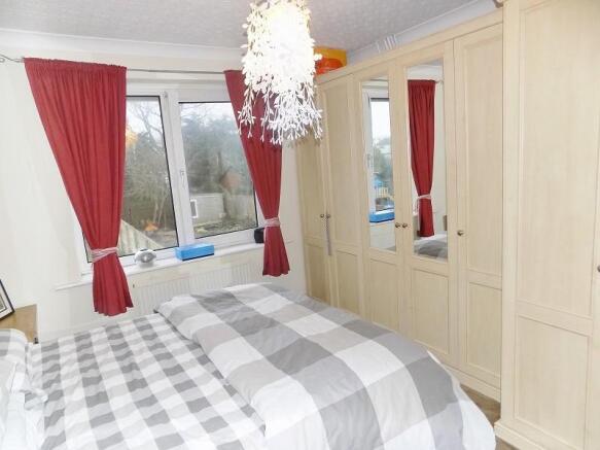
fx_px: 399
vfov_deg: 58.9
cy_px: 225
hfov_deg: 73.9
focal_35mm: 23
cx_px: 300
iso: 200
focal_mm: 4
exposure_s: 1/30
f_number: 3.1
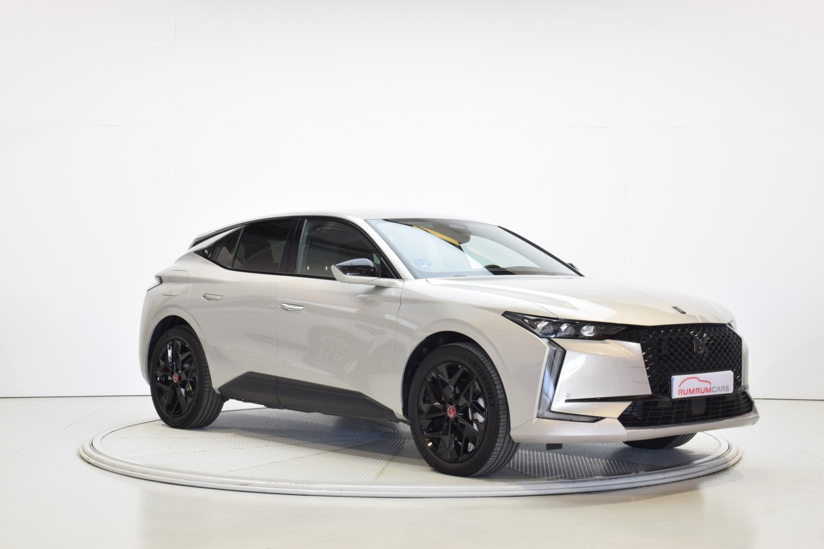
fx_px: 1236
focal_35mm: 54
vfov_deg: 25.1
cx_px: 412
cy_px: 274
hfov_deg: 36.9
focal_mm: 36
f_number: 16
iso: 100
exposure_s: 1/1.6
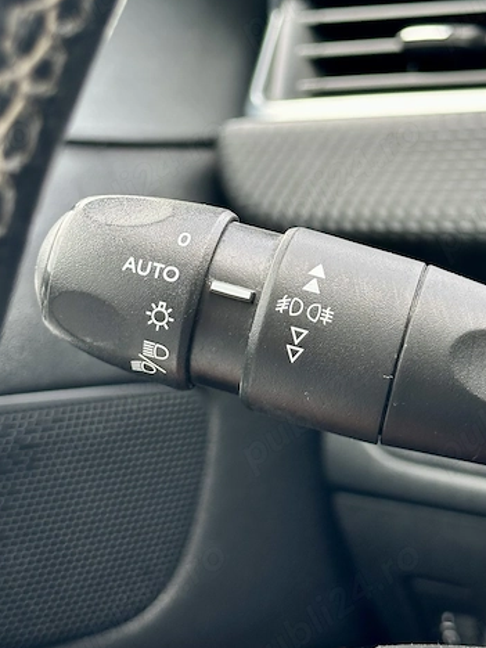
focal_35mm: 82
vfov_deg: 23.8
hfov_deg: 18.0
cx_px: 233
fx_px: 1535
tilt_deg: -7.4
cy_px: 234
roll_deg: +3.7
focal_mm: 6.86
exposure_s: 1/152
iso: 80
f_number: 1.78
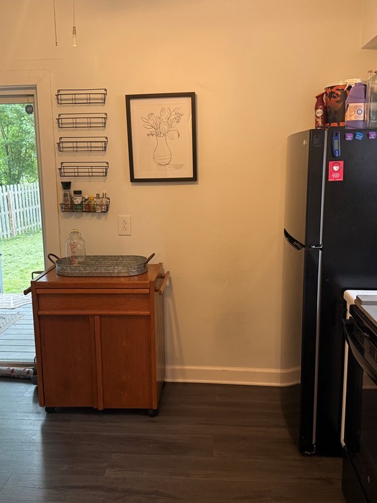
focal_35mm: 33
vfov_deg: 55.3
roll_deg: +0.0
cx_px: 178
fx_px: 479
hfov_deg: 42.9
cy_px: 253
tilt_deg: -9.6
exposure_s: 1/60
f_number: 1.78
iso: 200
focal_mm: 6.76
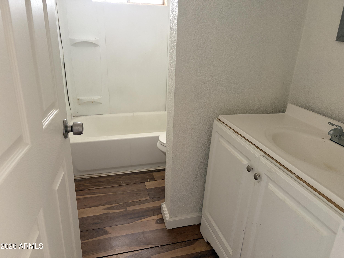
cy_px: 129
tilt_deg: -19.8
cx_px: 172
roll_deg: -1.5
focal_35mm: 26
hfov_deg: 67.3
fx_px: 258
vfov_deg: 53.1
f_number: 1.6
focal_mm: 5.96
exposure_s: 1/60
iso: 500
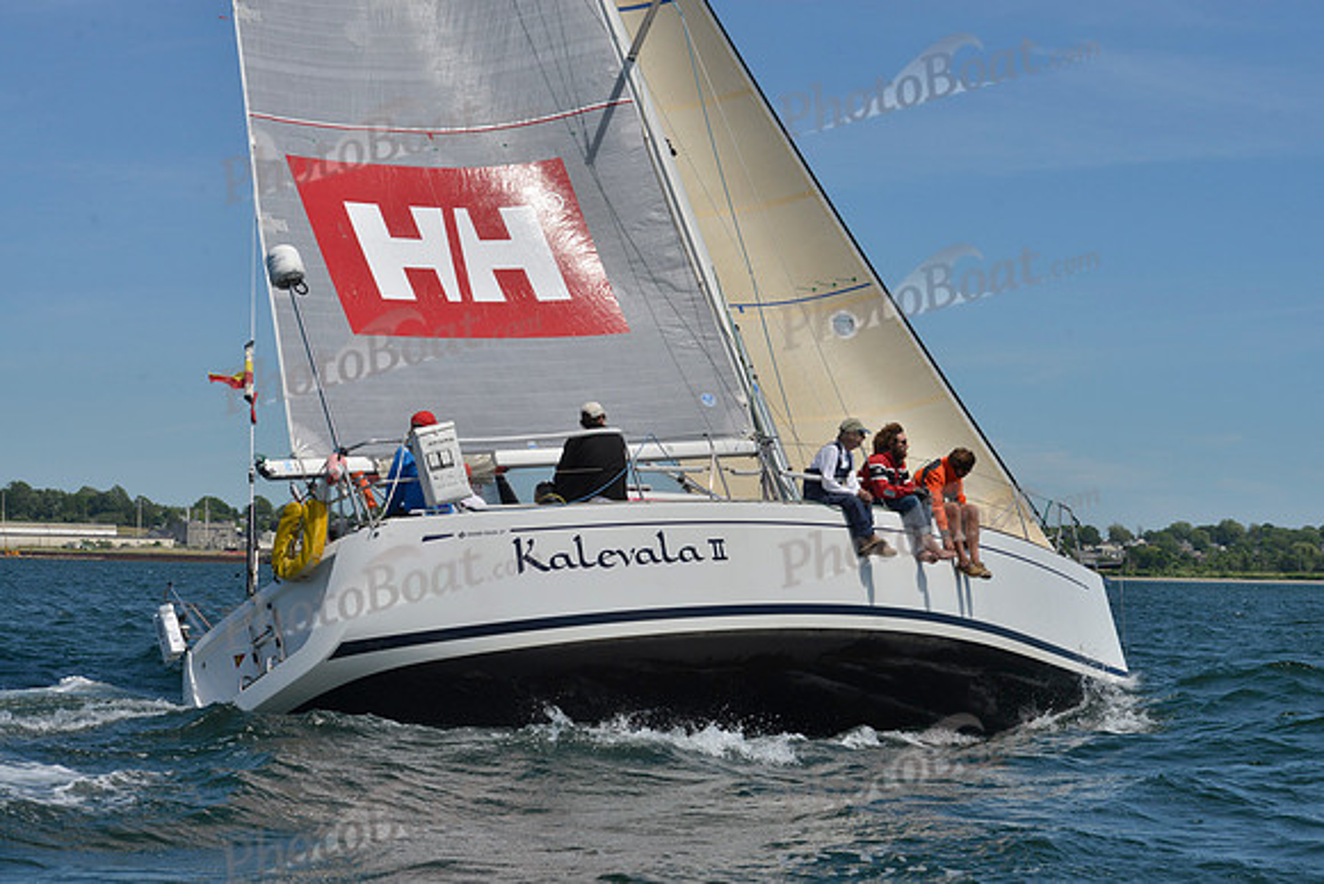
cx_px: 662
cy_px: 442
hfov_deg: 28.8
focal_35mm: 70
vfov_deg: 19.5
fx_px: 2575
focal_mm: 70
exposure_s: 1/1250
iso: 280
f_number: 11
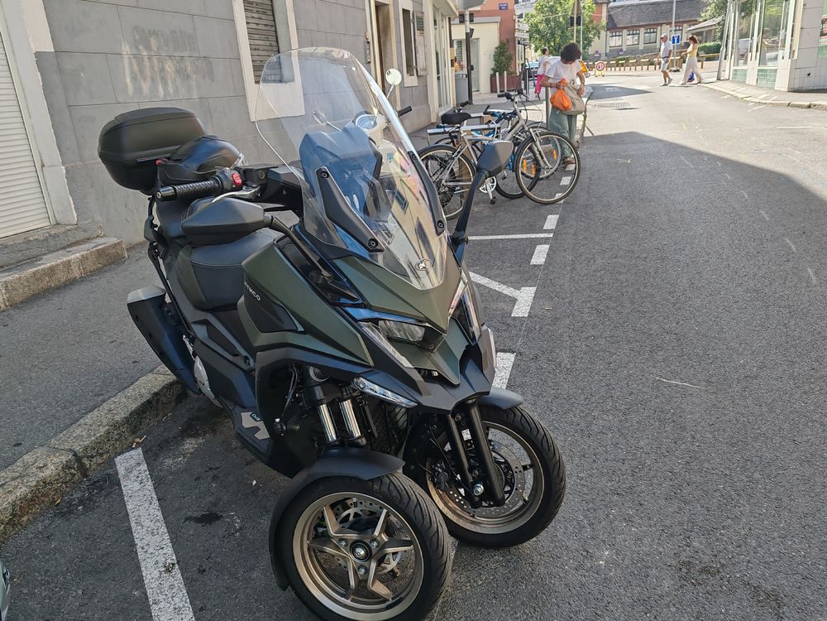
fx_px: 645
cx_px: 414
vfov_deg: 51.4
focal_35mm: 27
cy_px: 310
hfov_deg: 65.3
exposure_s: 1/290
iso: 50
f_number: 1.9
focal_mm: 6.12
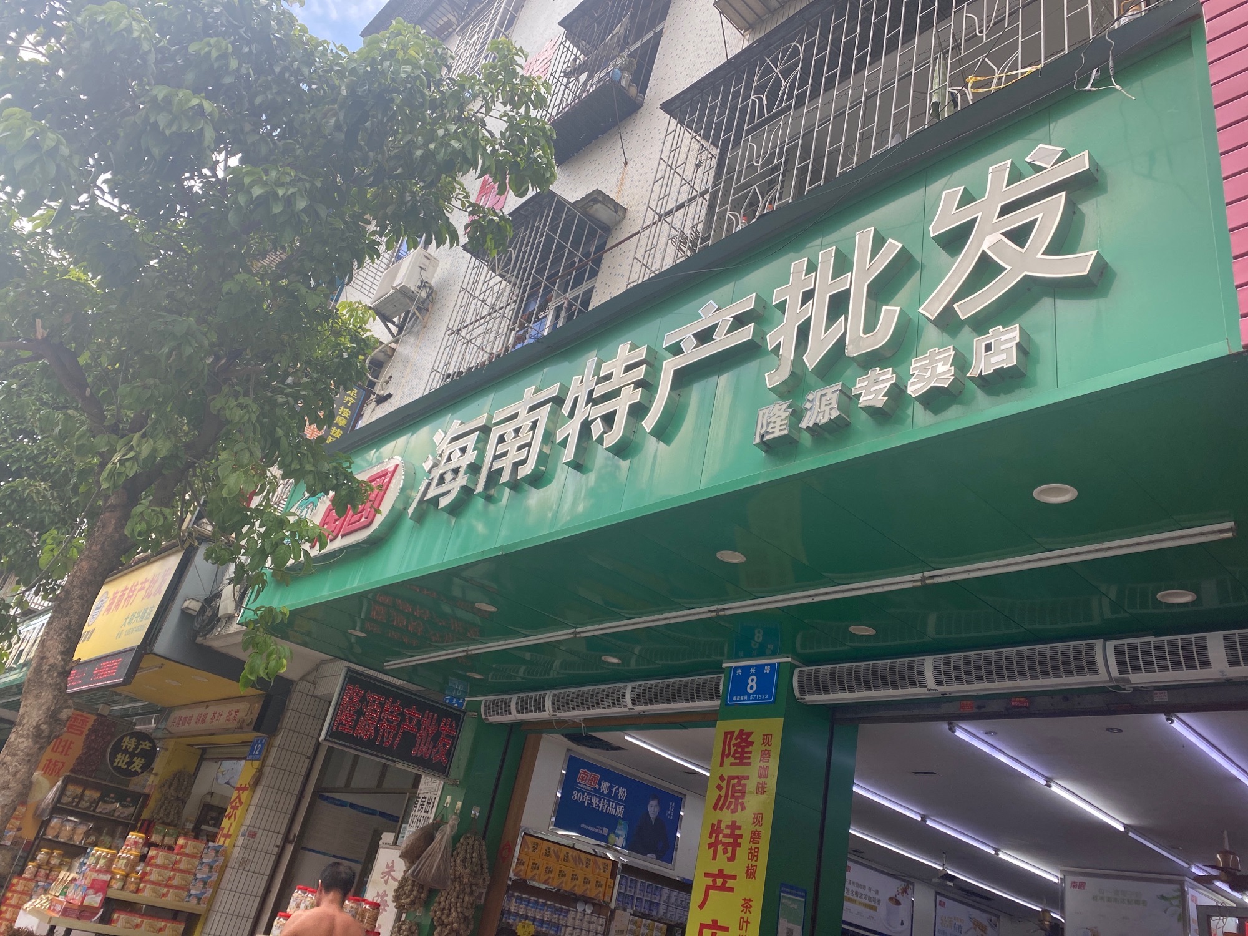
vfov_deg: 53.1
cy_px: 468
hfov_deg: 67.3
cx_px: 624
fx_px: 937
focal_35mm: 26
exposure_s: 1/458
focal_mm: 4.25
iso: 32
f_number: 1.8
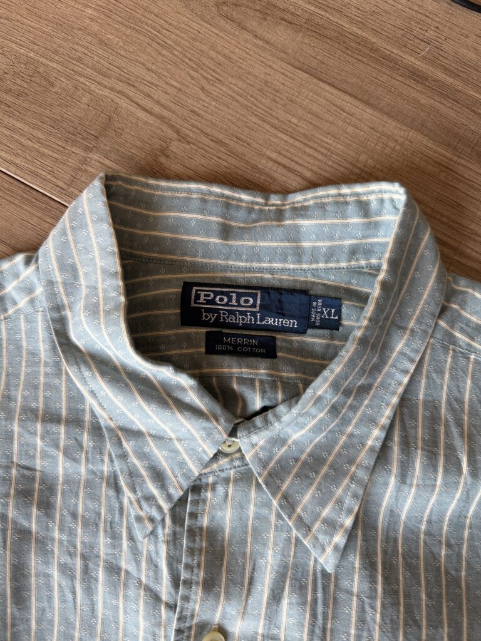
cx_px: 240
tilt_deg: -84.7
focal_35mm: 24
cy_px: 320
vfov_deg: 71.6
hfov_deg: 56.8
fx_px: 445
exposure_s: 1/121
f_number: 1.78
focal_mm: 6.76
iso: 100
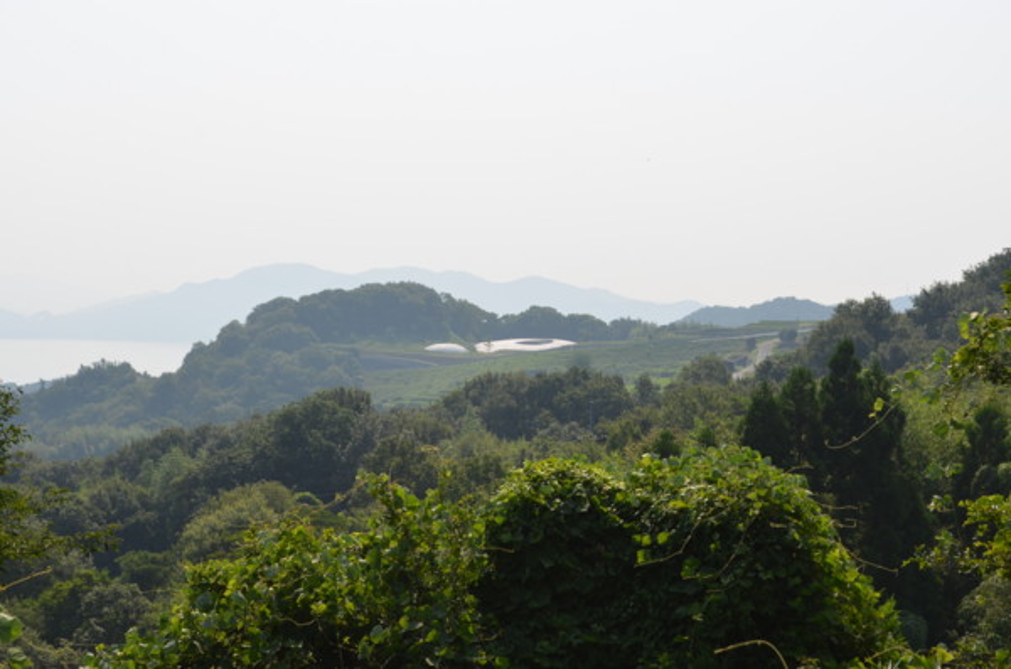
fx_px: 2311
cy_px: 334
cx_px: 506
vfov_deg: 16.5
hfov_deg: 24.7
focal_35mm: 82
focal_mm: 55
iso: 100
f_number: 9
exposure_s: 1/320
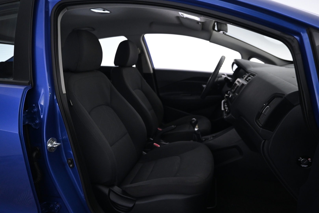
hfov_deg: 73.7
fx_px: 213
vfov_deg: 53.1
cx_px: 160
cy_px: 106
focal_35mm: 24
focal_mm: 16
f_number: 3.5
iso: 1600
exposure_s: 1/25
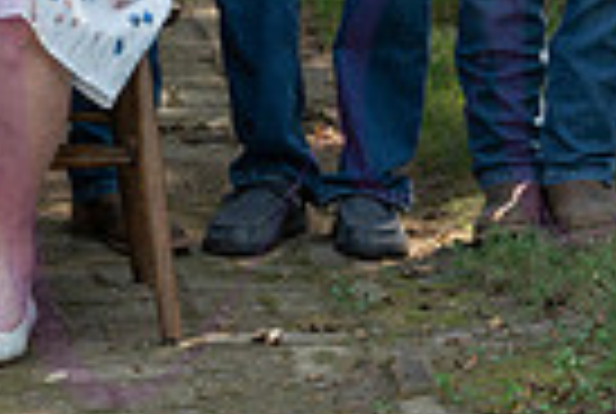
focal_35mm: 279
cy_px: -304
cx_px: -135
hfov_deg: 7.3
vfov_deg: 4.9
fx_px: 4784
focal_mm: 66
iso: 400
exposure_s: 1/125
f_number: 8
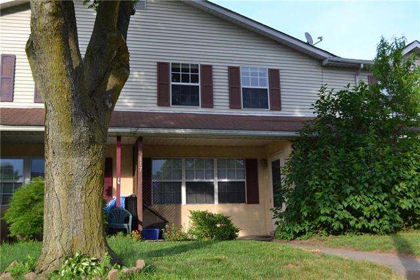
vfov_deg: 36.8
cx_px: 210
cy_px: 140
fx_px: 420
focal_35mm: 36
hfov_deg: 53.2
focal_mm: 24
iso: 100
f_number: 5.6
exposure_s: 1/125
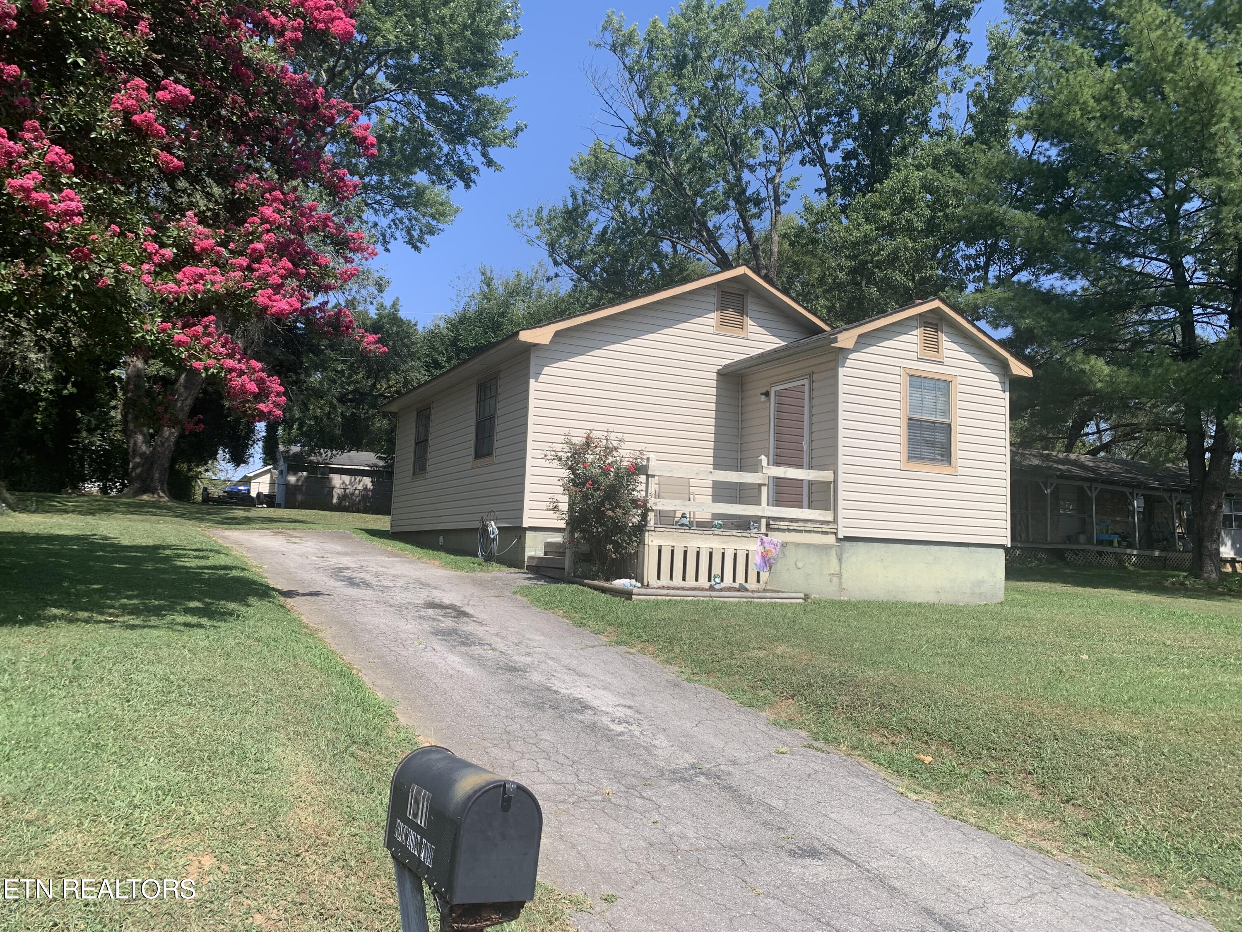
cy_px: 466
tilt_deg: +7.4
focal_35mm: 26
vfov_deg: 53.1
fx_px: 933
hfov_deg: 67.3
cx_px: 621
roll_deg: -0.8
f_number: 1.8
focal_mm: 4.25
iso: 25
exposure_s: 1/1689
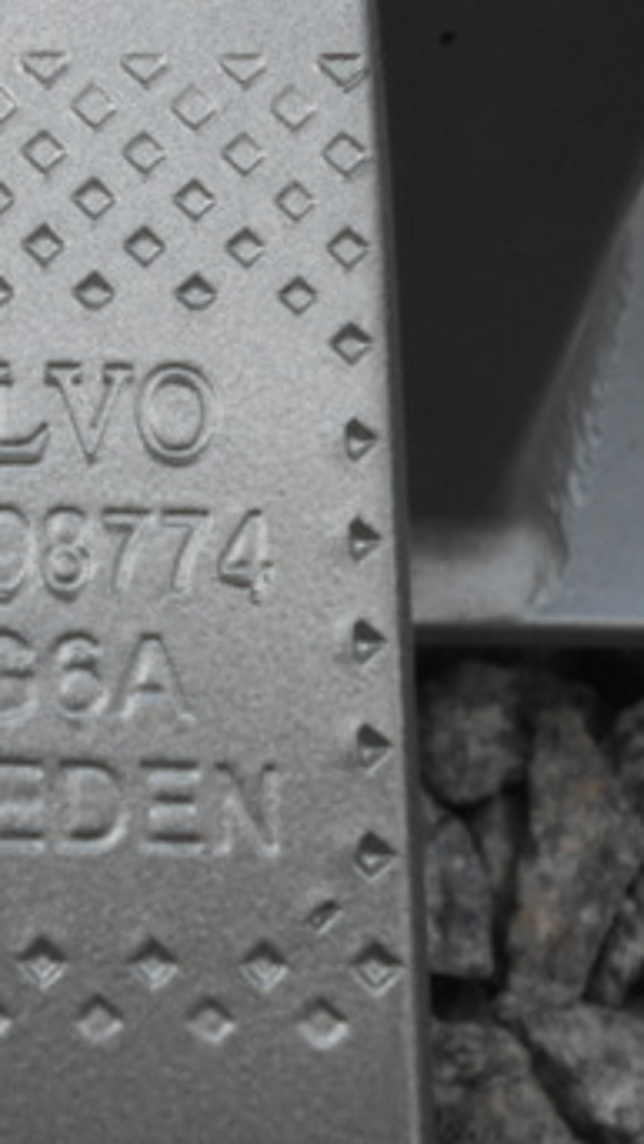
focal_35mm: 61
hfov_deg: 19.0
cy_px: 614
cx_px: -63
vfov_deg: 34.3
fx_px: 1851
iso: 80
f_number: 3.8
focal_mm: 5.3
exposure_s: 1/320
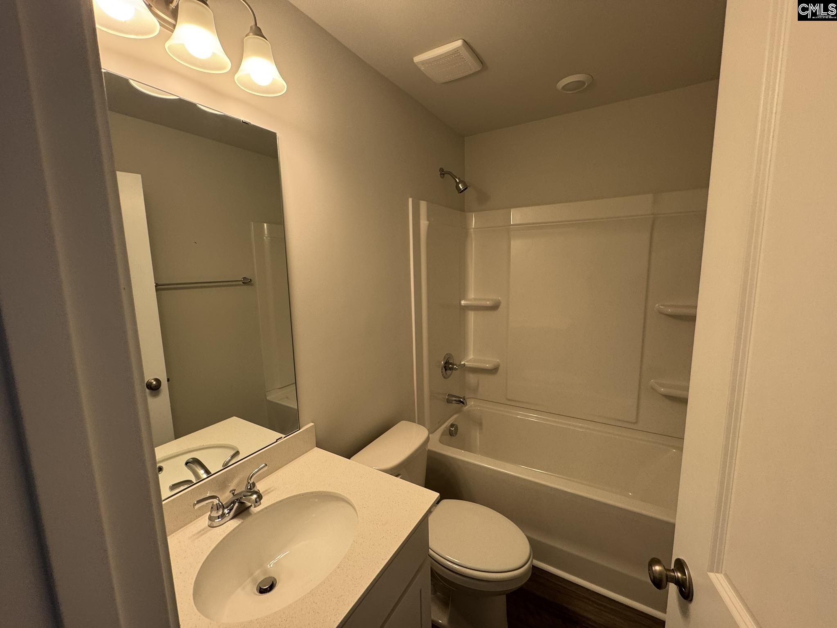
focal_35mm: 14
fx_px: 339
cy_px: 314
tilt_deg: -9.4
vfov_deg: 85.7
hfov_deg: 102.1
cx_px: 418
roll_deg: +1.1
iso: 160
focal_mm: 2.22
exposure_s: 1/120
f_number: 2.2
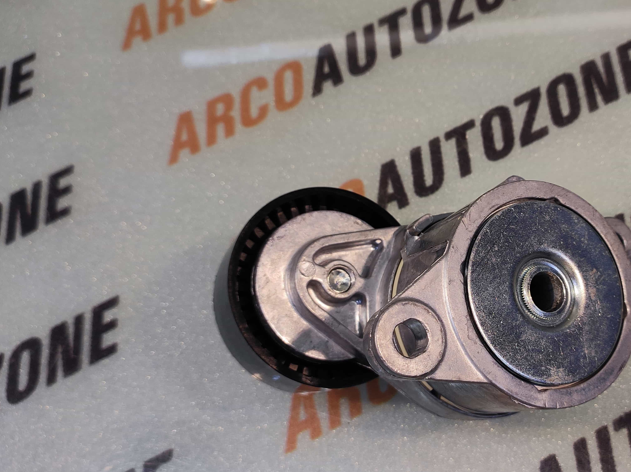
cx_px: 441
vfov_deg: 52.9
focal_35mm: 26
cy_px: 260
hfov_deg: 64.8
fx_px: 474
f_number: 1.79
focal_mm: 4.74
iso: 128
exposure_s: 1/50
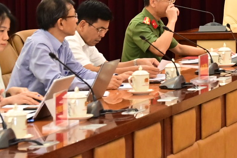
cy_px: -47
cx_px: 508
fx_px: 1566
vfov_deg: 5.7
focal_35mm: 238
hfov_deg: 8.2
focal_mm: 41
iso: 1600
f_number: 4
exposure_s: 1/160
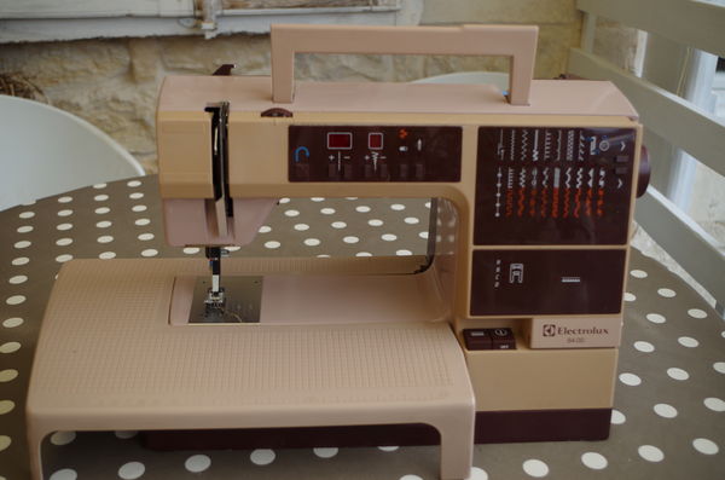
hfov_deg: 49.7
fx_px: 784
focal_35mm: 39
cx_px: 362
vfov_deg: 34.0
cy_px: 240
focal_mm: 26.25
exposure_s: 1/125
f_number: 4
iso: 100
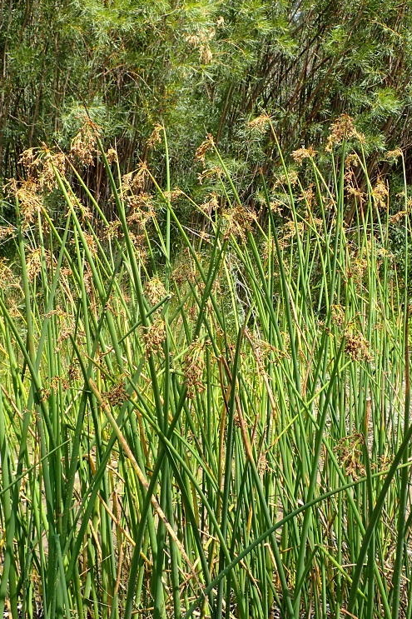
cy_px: 309
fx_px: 841
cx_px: 169
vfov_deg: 40.4
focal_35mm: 49
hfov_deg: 27.5
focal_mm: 6.42
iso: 100
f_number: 3.5
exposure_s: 1/400
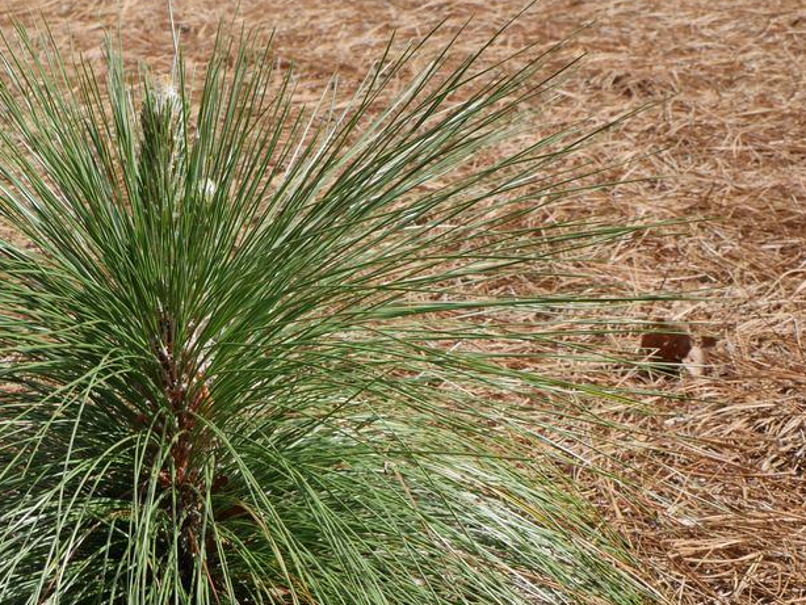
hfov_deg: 23.6
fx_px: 1910
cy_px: 403
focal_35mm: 82
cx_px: 219
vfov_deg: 18.0
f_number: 8
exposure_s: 1/320
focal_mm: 27
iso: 200
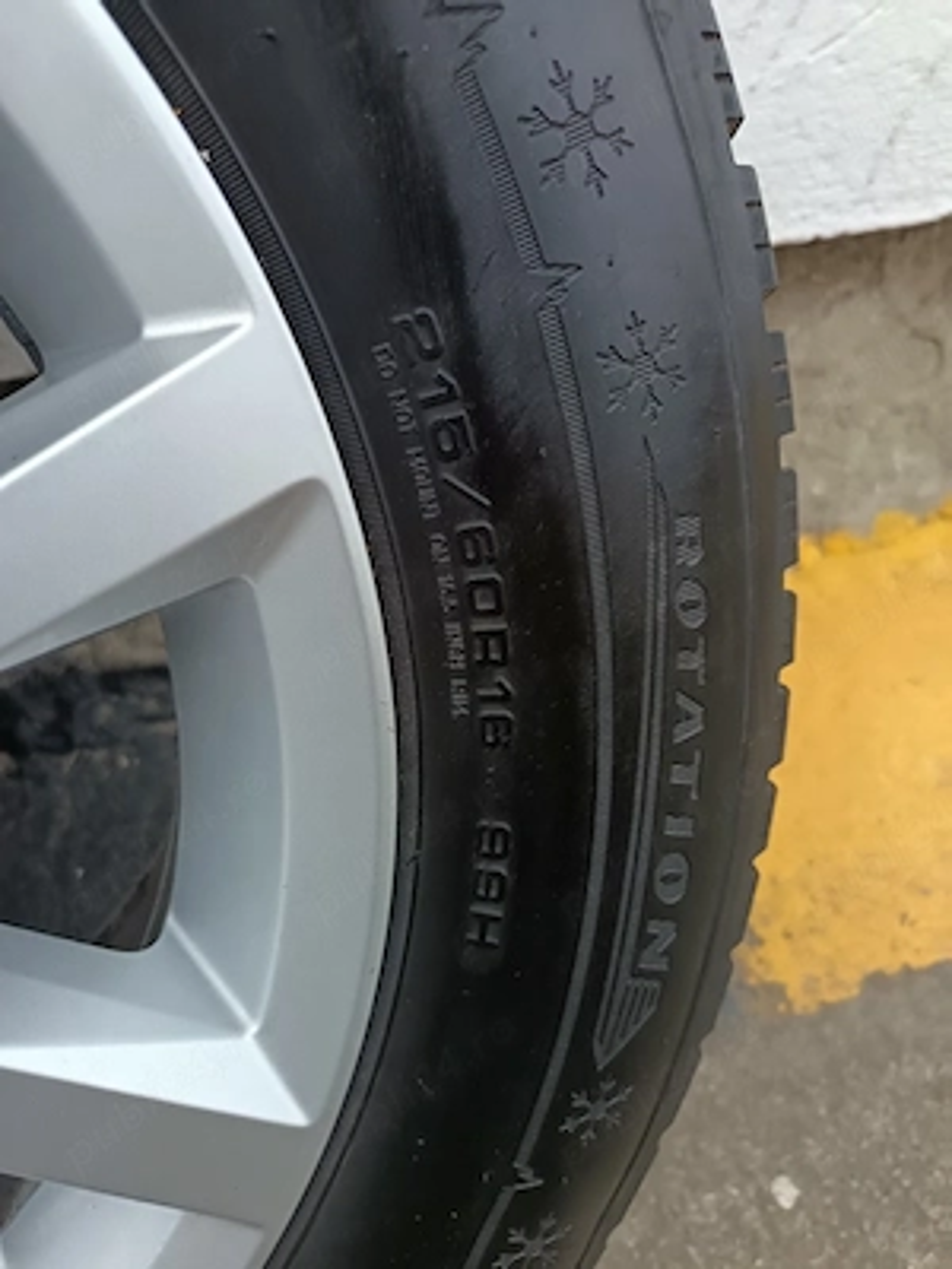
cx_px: 476
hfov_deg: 56.8
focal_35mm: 24
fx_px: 880
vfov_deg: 71.6
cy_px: 634
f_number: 1.75
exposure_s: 1/50
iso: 517
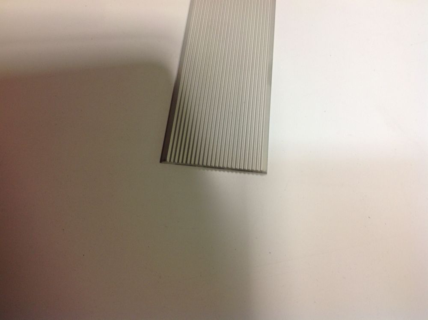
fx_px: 432
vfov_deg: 40.6
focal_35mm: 35
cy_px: 160
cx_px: 214
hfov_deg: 52.7
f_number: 2.4
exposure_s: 1/25
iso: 64
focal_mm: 4.28
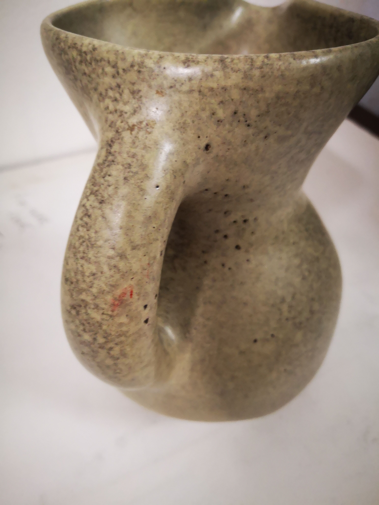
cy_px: 252
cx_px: 190
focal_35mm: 27
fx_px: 394
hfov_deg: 51.4
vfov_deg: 65.3
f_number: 1.8
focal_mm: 3.95
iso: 400
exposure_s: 1/25
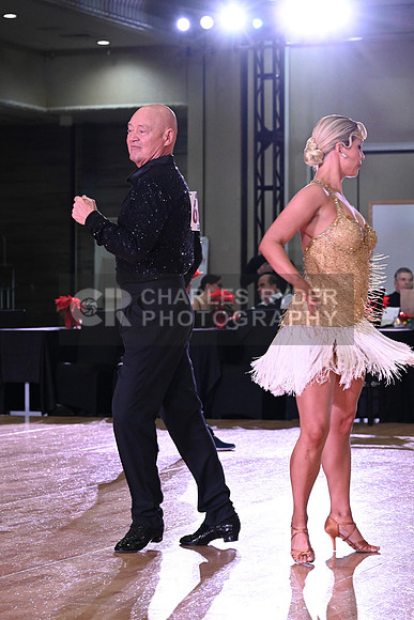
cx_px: 207
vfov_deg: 19.5
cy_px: 310
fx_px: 1810
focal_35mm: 105
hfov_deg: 13.0
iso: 5000
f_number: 6.3
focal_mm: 105
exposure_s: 1/320
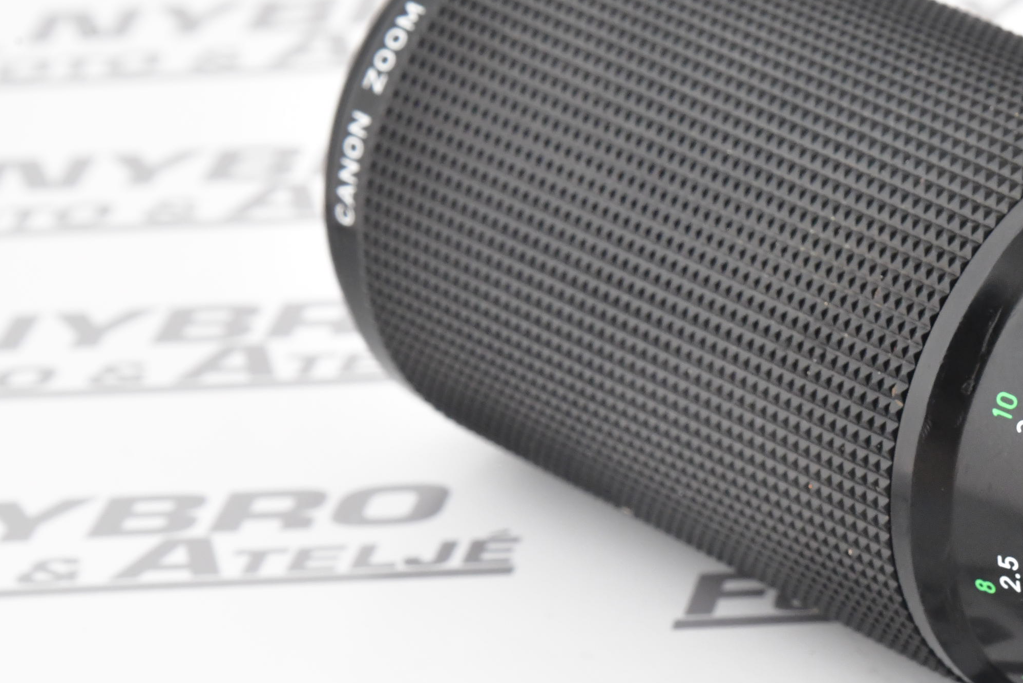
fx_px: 7048
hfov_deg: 8.3
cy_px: 506
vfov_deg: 5.5
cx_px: 1021
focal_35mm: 248
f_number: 14
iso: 2500
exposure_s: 1/125
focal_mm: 120
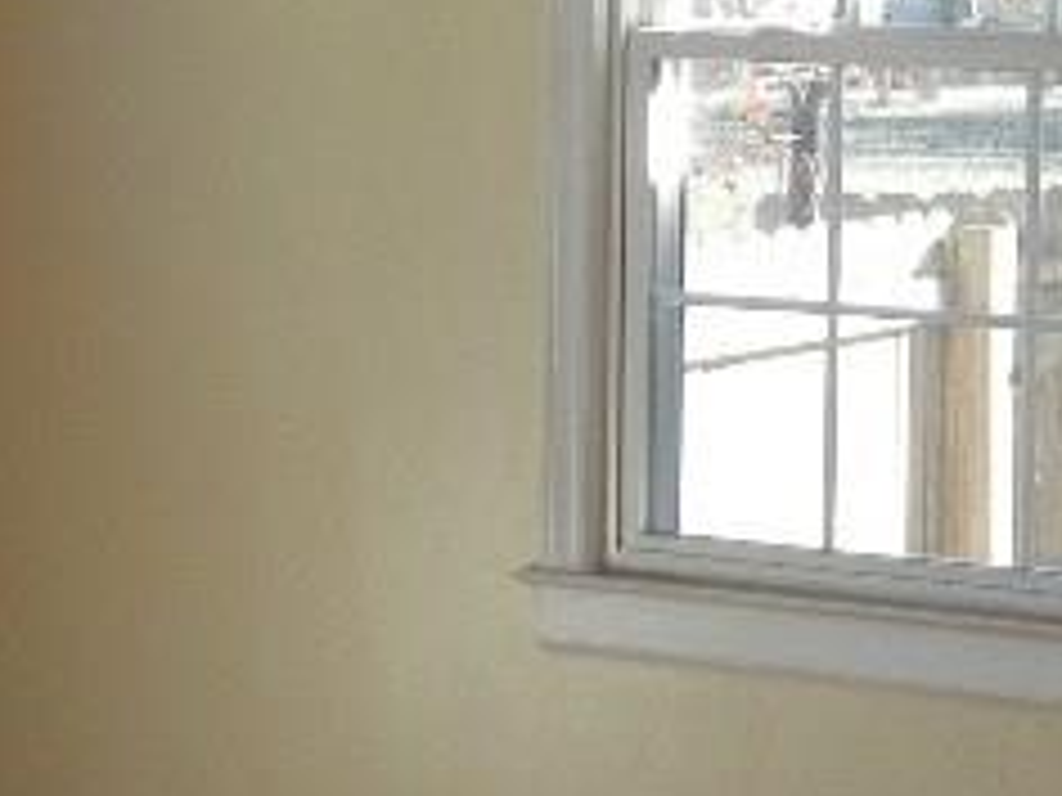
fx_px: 3988
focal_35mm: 130
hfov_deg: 15.1
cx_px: 711
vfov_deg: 11.4
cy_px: 193
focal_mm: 5.4
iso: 160
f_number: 3.5
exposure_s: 1/71.5
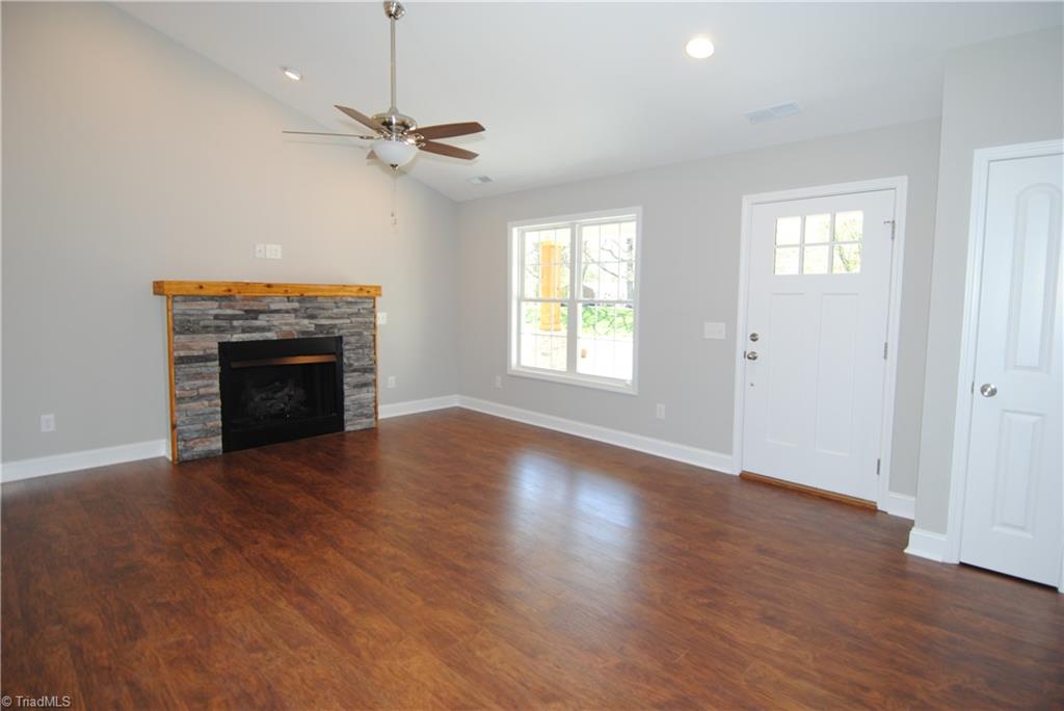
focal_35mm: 18
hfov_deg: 90.0
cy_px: 356
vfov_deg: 67.5
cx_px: 532
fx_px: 532
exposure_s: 1/60
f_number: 4
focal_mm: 12
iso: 200
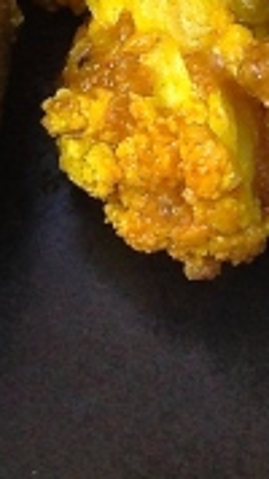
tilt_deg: -62.8
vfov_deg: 9.4
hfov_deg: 5.7
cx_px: 573
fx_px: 2627
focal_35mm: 207
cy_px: -638
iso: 80
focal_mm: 4.12
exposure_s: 1/120
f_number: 2.4
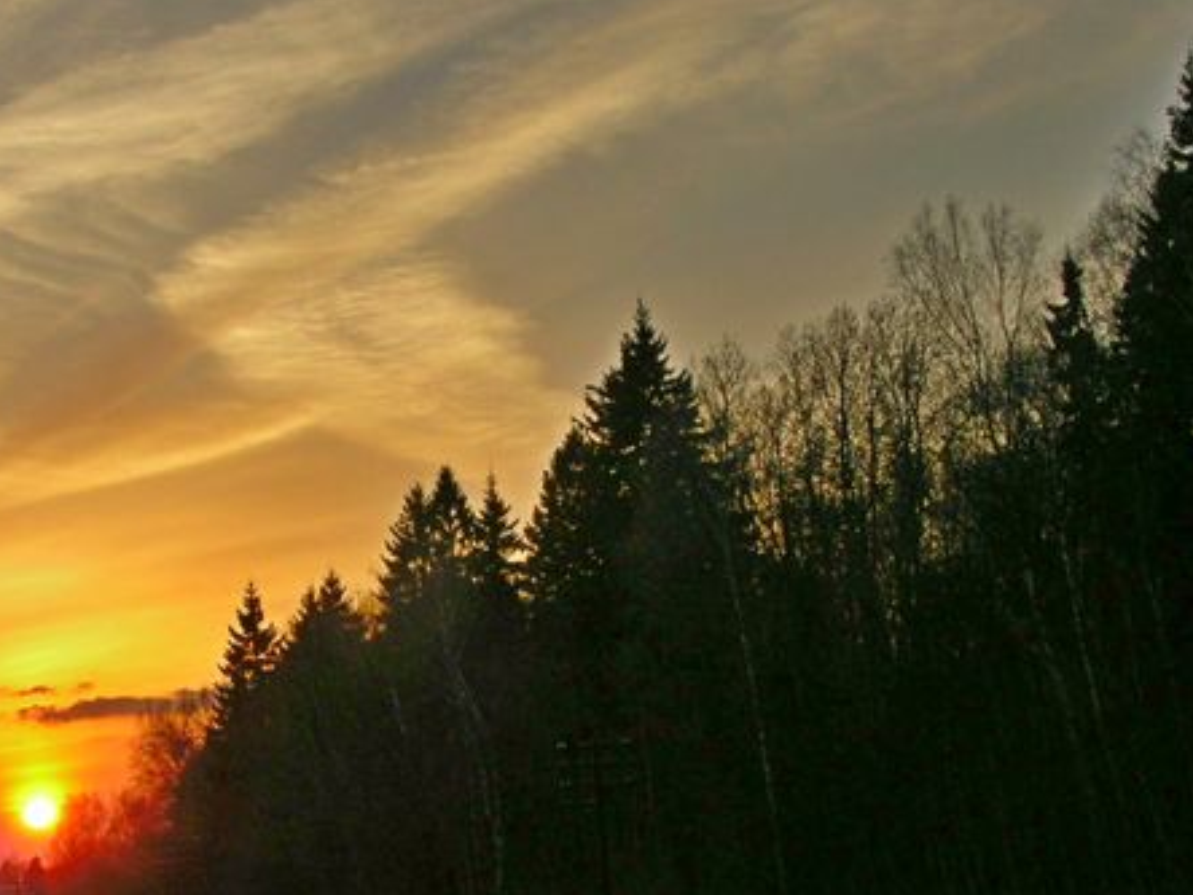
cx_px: 449
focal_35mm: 71
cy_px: 560
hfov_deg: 27.3
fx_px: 2447
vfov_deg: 20.7
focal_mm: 8.9
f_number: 6.3
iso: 50
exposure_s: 1/76.5
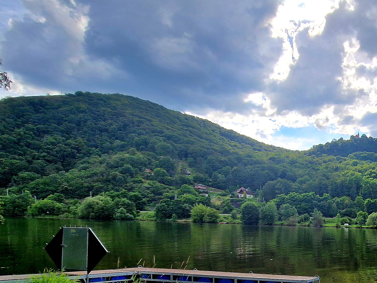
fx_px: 316
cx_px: 380
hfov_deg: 49.7
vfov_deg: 44.6
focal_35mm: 29
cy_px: 246
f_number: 2.2
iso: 50
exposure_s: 1/1250
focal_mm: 2.2
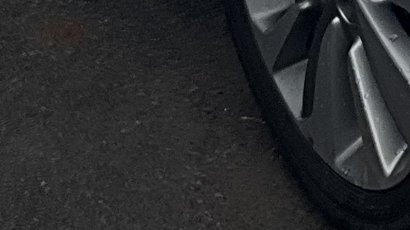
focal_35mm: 199
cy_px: -465
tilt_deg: -17.3
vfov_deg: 5.7
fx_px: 2163
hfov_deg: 10.1
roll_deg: -0.6
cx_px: 795
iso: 25
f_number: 1.8
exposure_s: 1/580
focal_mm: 3
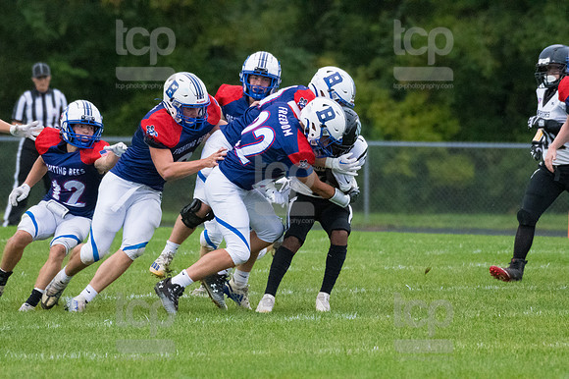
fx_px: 7345
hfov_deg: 4.4
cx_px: 284
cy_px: 190
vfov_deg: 3.0
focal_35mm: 465
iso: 6400
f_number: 5.6
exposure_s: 1/2000
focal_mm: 310
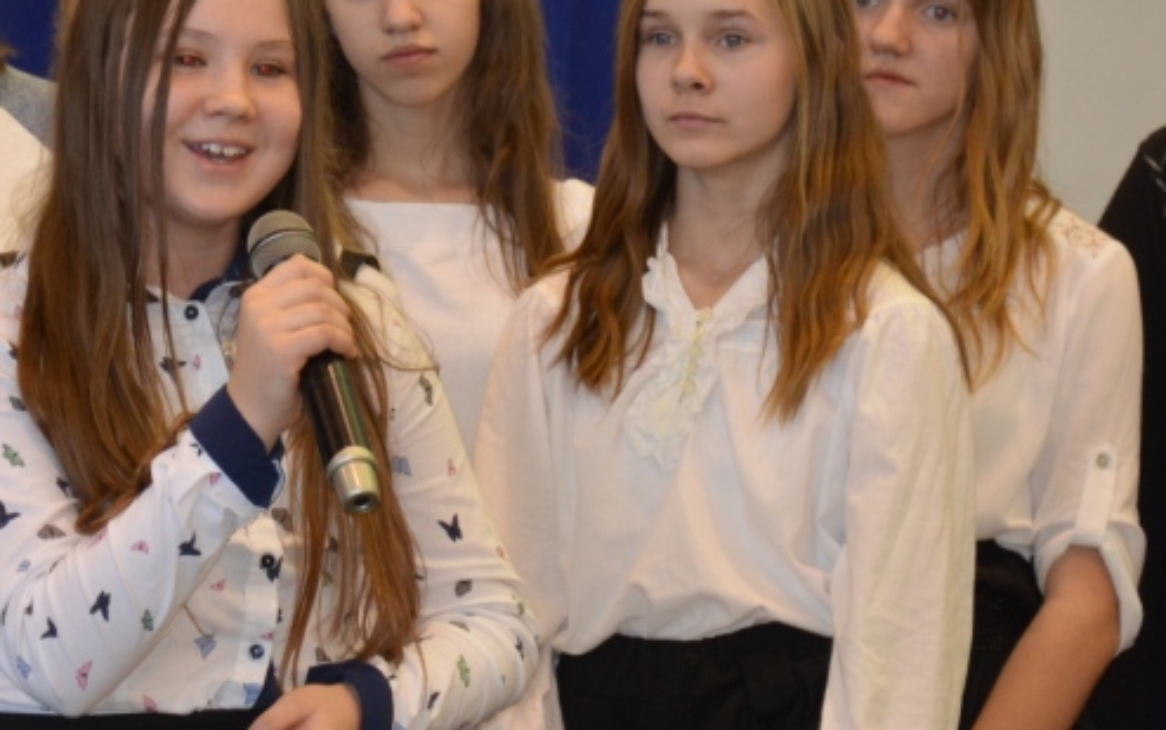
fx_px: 10554
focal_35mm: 332
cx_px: 597
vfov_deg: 4.0
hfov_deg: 6.3
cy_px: 373
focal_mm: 105
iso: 1100
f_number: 5.6
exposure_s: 1/60
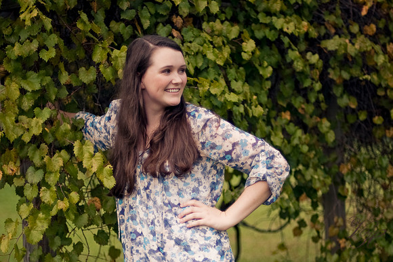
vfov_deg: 27.0
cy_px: 131
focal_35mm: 50
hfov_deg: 39.6
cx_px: 196
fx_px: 546
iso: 200
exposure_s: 1/640
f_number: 1.4
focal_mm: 50
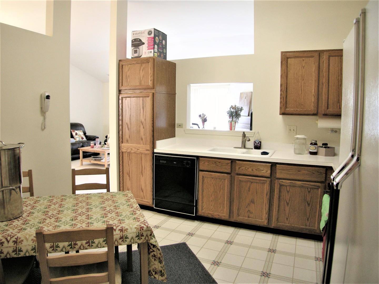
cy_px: 142
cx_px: 190
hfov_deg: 51.4
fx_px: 394
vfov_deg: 39.7
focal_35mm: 36
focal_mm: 7.5
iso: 141
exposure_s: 1/8
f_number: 2.7
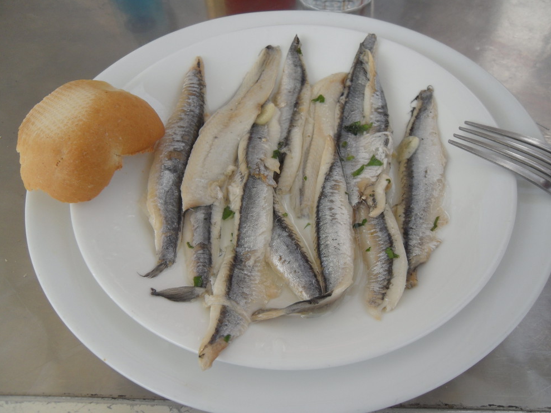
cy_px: 208
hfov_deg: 61.6
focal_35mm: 29
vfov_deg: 48.2
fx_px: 462
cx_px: 282
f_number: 3.4
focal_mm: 5
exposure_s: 1/750
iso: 80
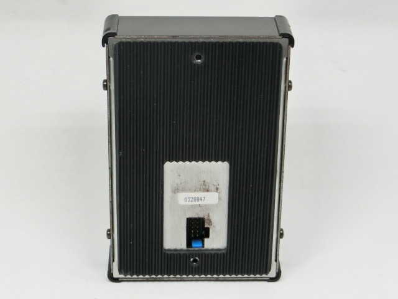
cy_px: 150
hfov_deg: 21.1
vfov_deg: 15.9
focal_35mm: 93
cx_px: 199
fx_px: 1069
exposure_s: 1/125
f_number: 5.6
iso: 400
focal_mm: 16.5
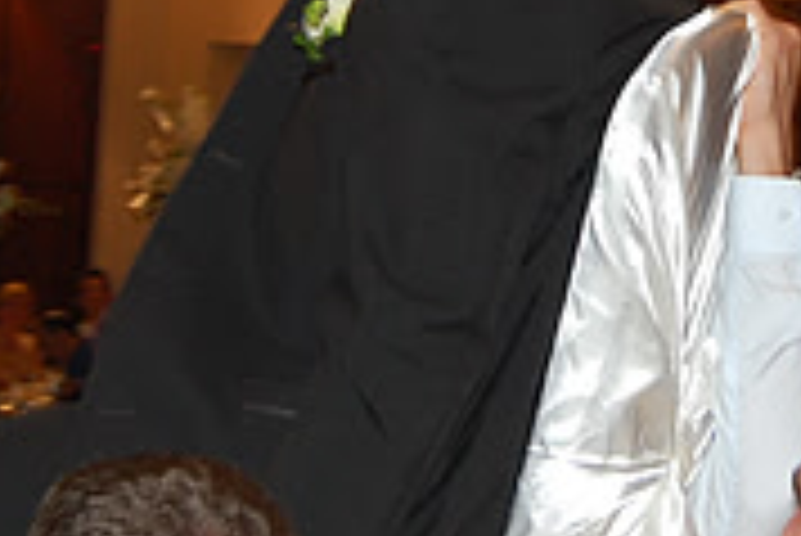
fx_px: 3474
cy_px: -90
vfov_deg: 8.7
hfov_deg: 13.1
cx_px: 684
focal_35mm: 156
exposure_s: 1/60
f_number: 4.5
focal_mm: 32
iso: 400
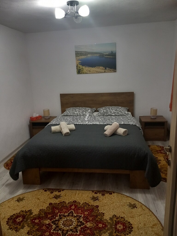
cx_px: 88
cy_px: 118
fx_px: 184
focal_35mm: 27
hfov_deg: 51.4
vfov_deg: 65.3
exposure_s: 1/25
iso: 250
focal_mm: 4
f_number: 1.8
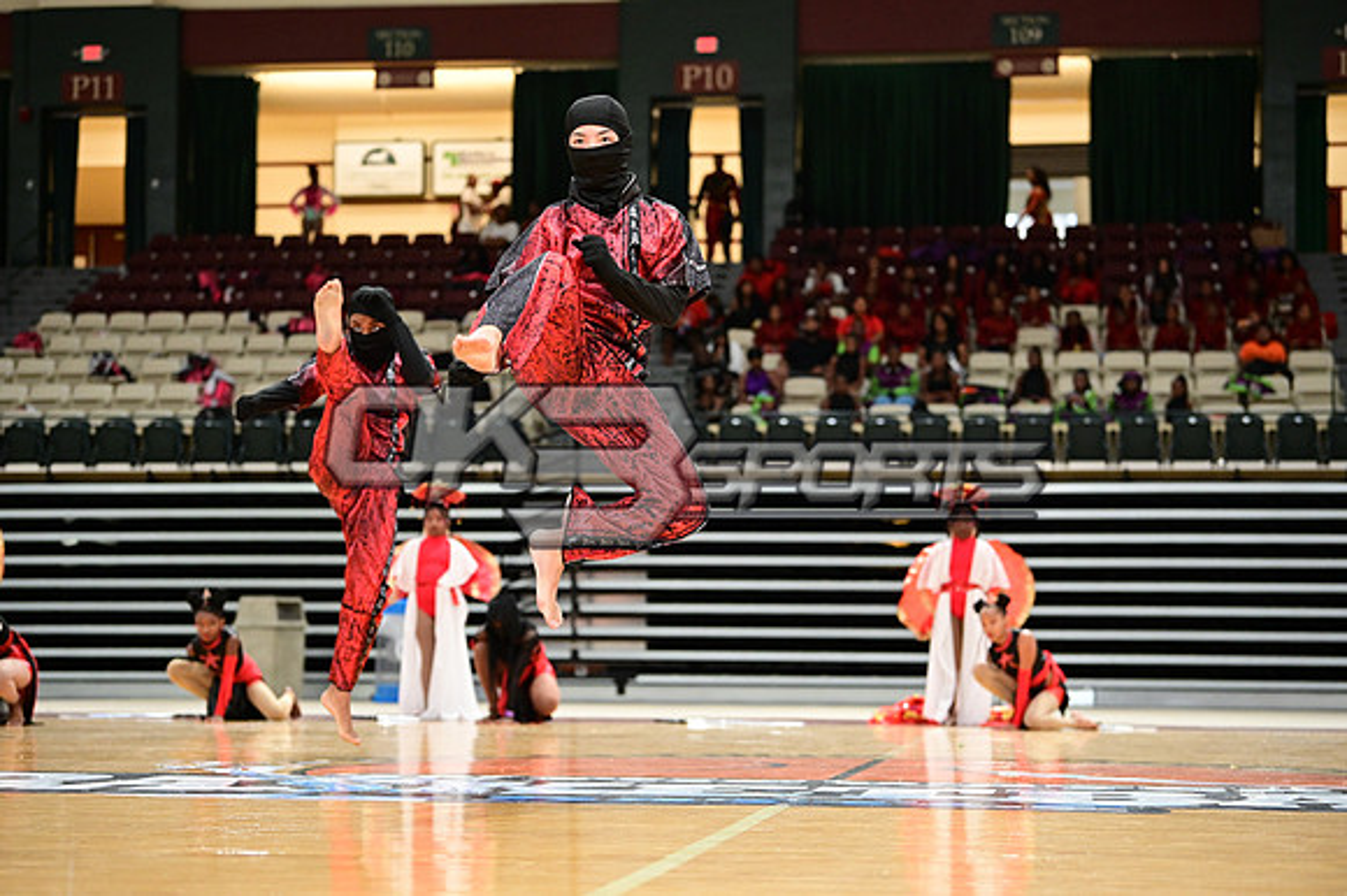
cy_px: 448
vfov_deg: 17.0
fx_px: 2992
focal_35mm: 80
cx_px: 674
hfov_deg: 25.4
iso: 6400
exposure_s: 1/1000
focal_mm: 80
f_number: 3.2
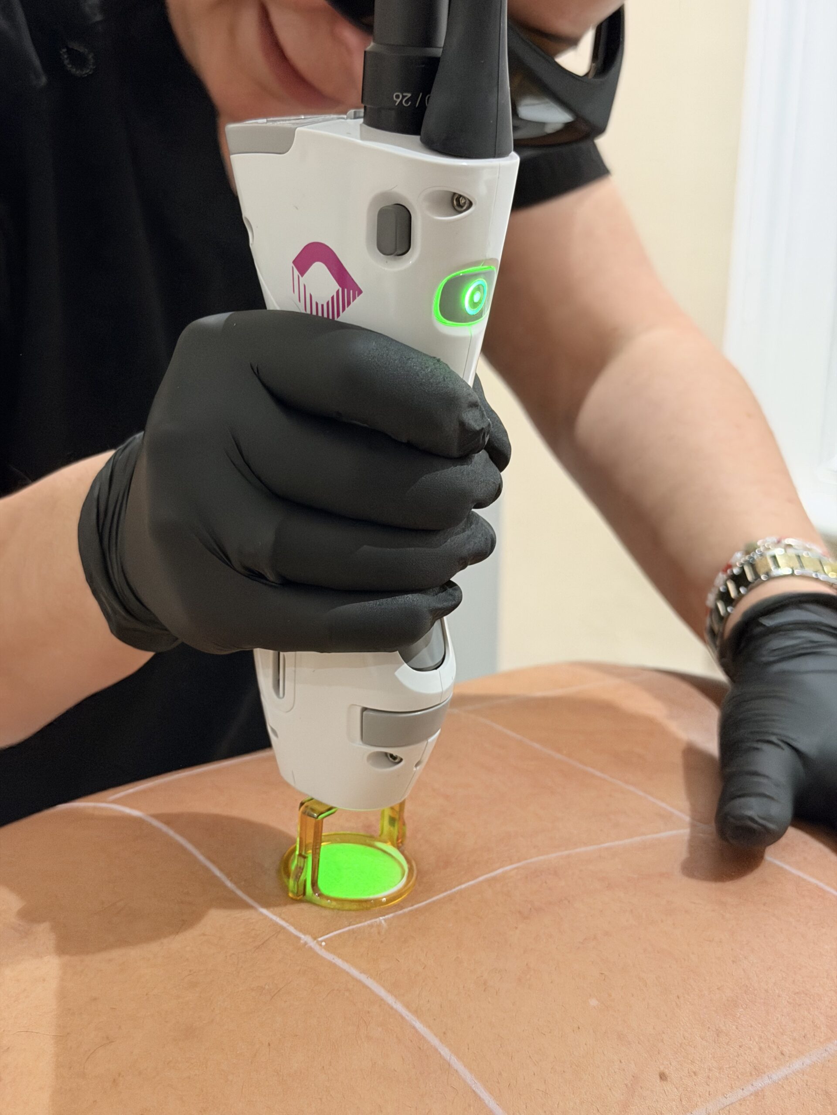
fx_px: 1547
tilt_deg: -19.6
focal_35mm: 48
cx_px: 418
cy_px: 558
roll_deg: -0.2
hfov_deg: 30.3
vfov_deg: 39.7
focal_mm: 6.76
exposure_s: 1/33
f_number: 1.78
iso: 320
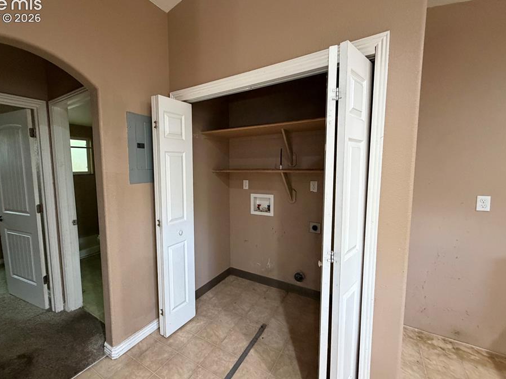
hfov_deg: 94.0
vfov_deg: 78.1
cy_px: 189
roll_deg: +1.5
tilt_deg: -5.1
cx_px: 221
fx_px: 234
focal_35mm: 16
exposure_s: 1/48
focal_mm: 2.22
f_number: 2.2
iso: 500
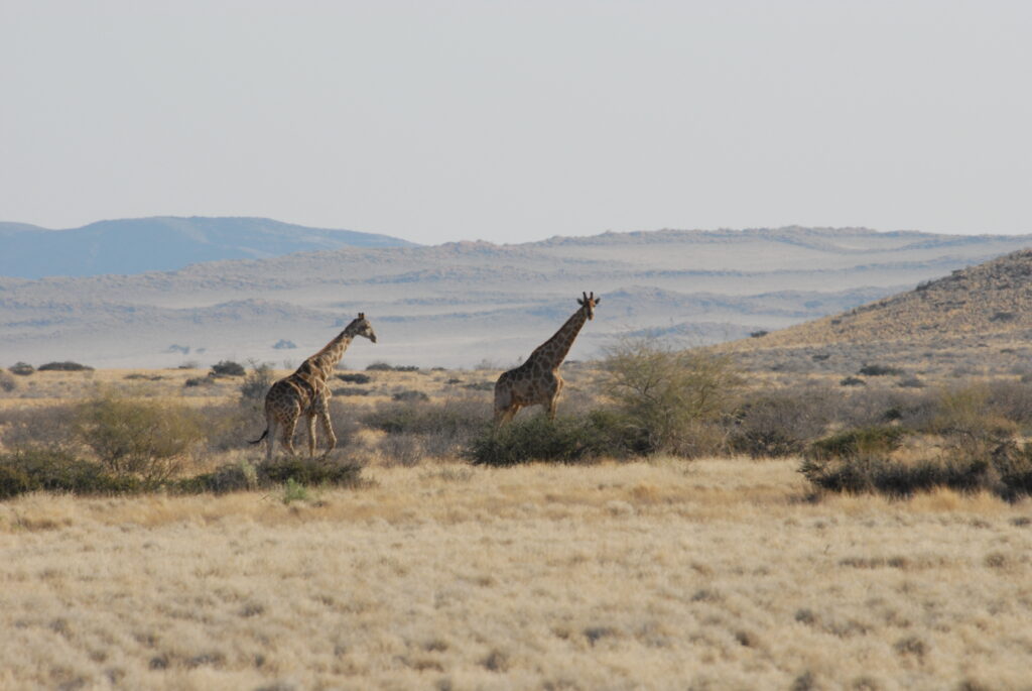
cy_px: 346
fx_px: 12913
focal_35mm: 450
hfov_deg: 4.6
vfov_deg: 3.1
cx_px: 516
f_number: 10
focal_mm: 300
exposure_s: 1/400
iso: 320
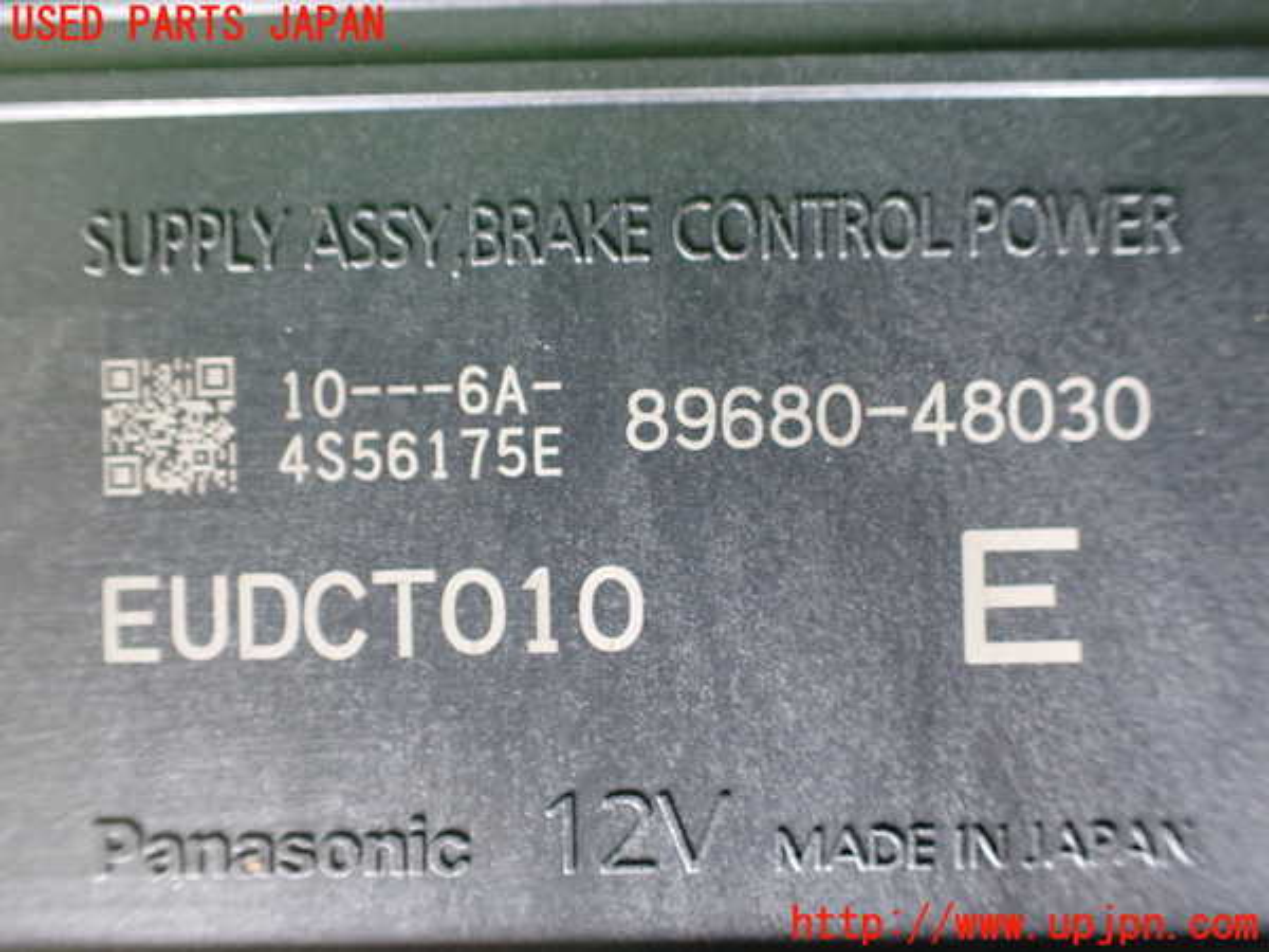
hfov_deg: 60.0
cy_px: 476
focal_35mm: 30
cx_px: 634
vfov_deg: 46.8
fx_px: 1100
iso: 800
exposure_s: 1/40
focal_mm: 5.4
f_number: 2.3
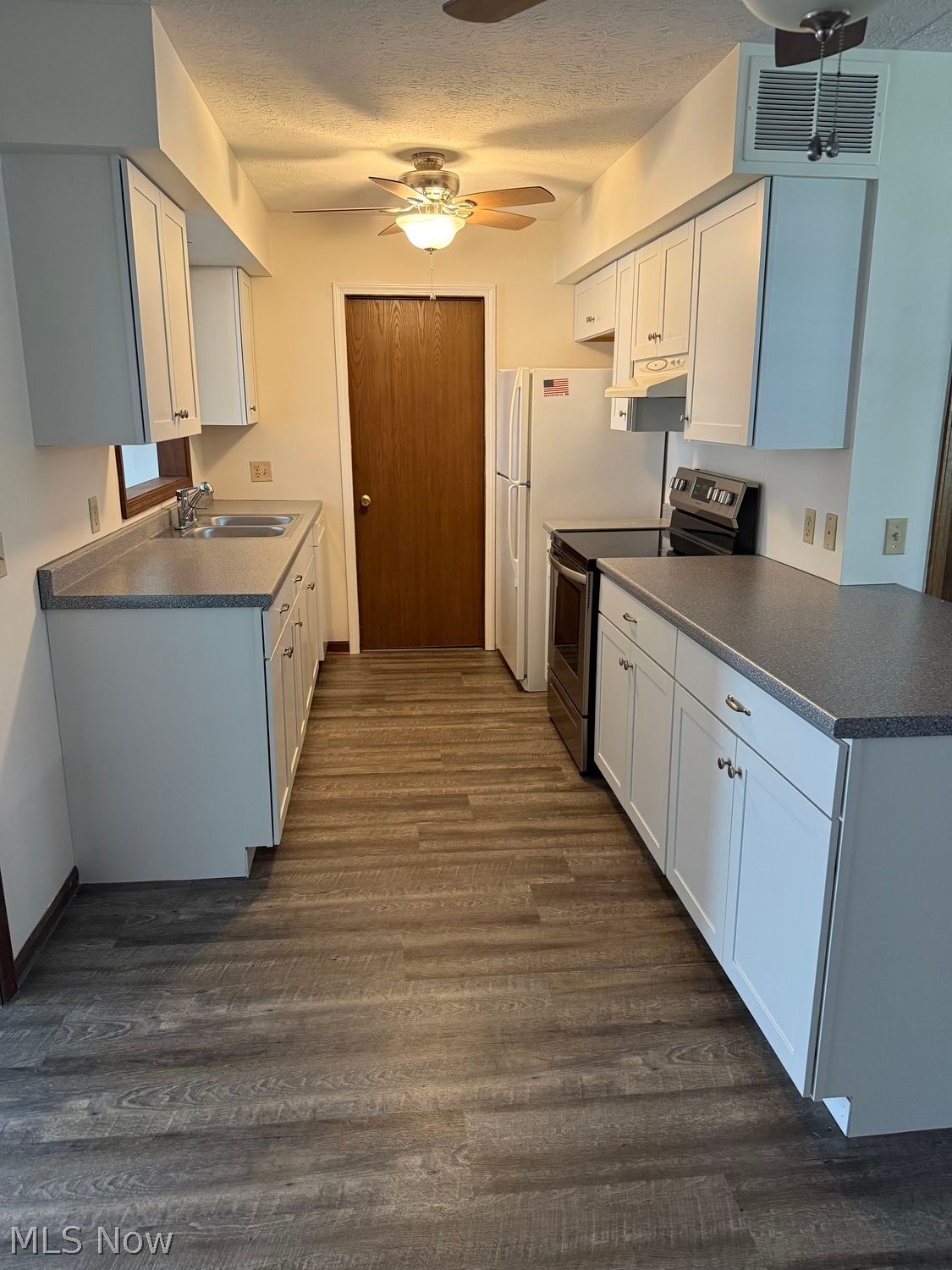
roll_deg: -0.2
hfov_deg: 56.8
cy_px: 635
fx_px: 880
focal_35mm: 24
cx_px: 476
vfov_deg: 71.6
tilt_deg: -13.7
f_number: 1.78
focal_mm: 6.76
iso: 320
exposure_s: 1/60
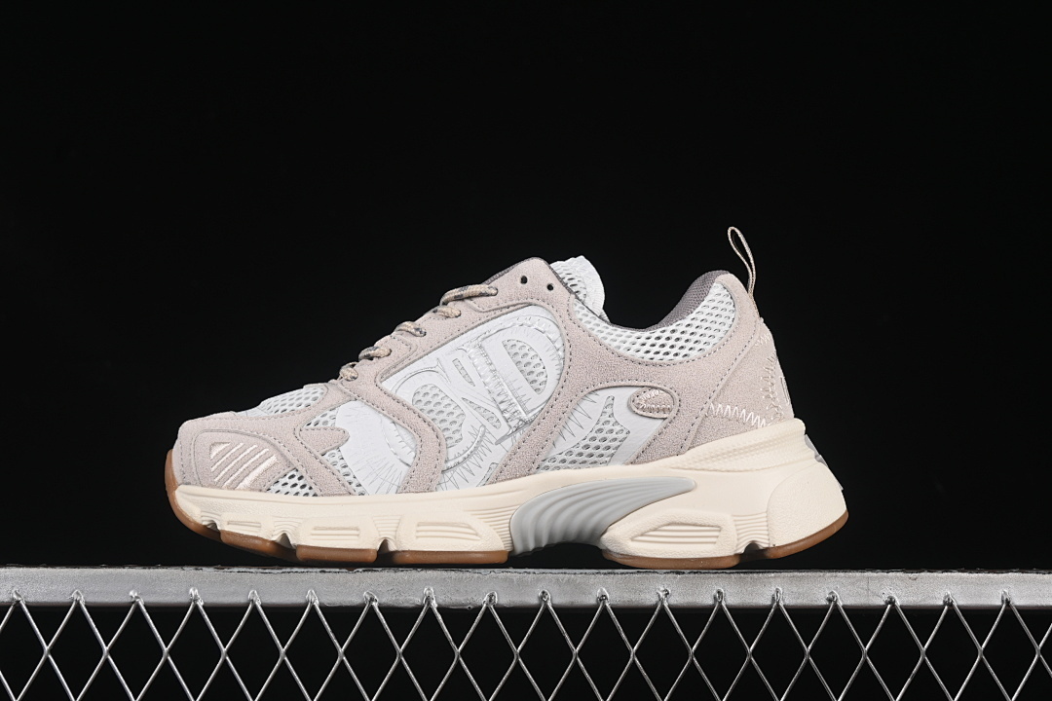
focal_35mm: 75
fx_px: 2191
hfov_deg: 27.0
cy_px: 350
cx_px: 526
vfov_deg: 18.2
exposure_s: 1/60
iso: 160
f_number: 8
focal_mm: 50
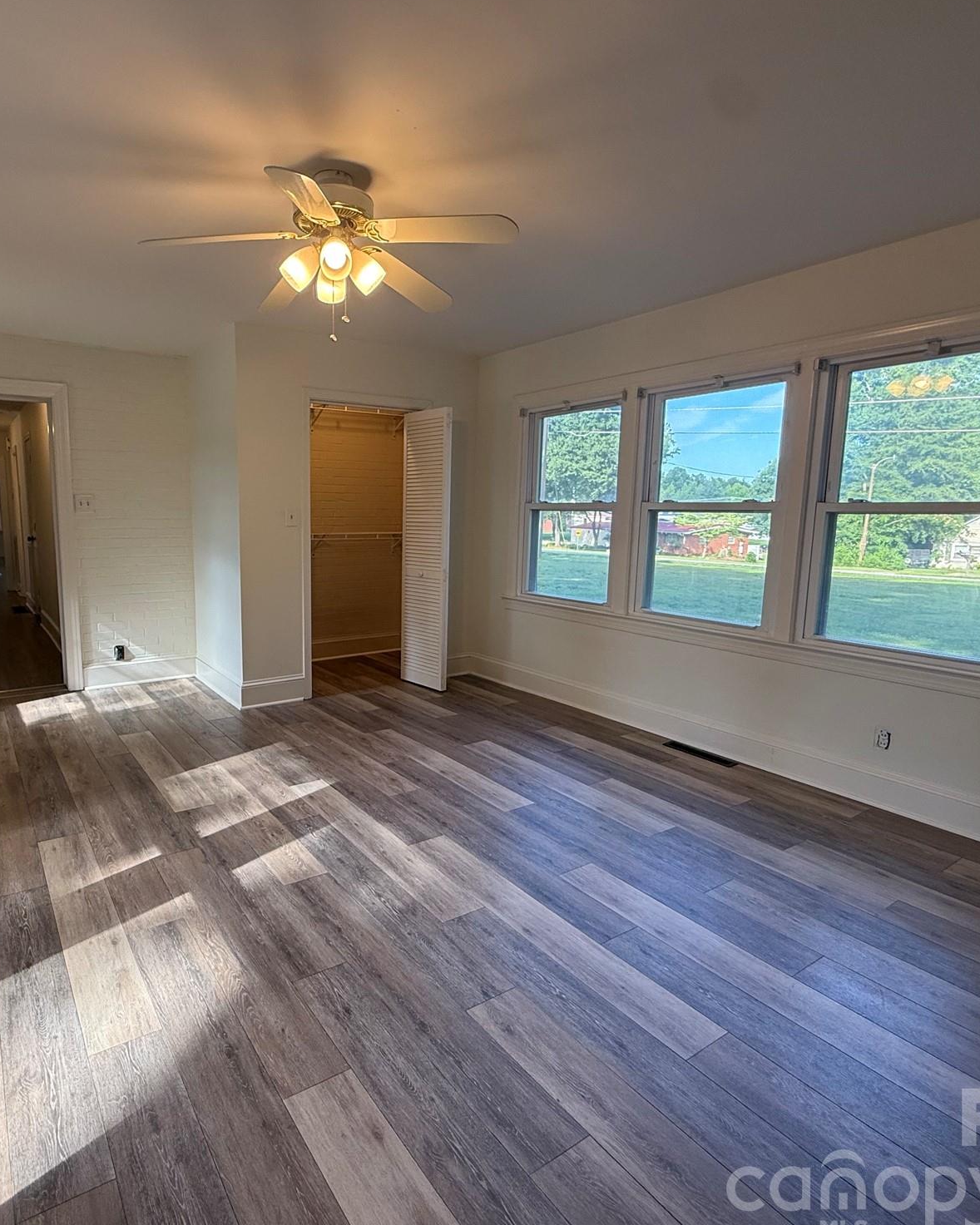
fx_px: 689
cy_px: 613
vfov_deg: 83.3
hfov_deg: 69.8
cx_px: 375
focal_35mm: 19
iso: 125
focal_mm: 2.22
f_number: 2.2
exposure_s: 1/120
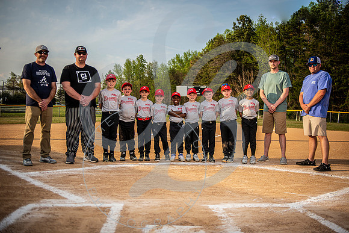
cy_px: 117
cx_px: 173
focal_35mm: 35
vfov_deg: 37.5
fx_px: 343
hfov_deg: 53.9
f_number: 4
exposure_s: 1/2500
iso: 64
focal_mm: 35
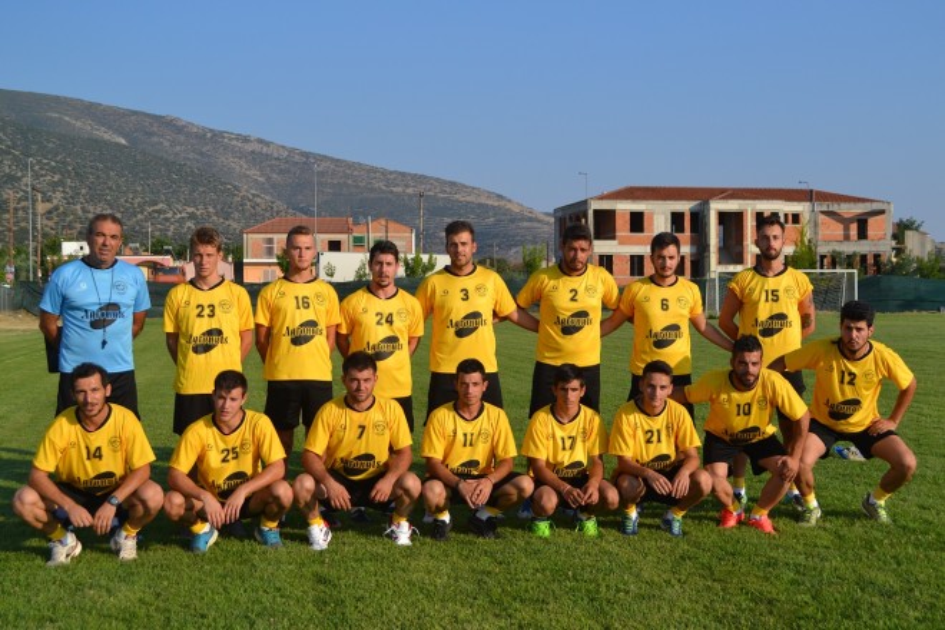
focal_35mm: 45
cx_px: 472
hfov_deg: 43.6
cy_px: 315
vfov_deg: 29.9
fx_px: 1181
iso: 400
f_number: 6.3
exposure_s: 1/1600
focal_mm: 30
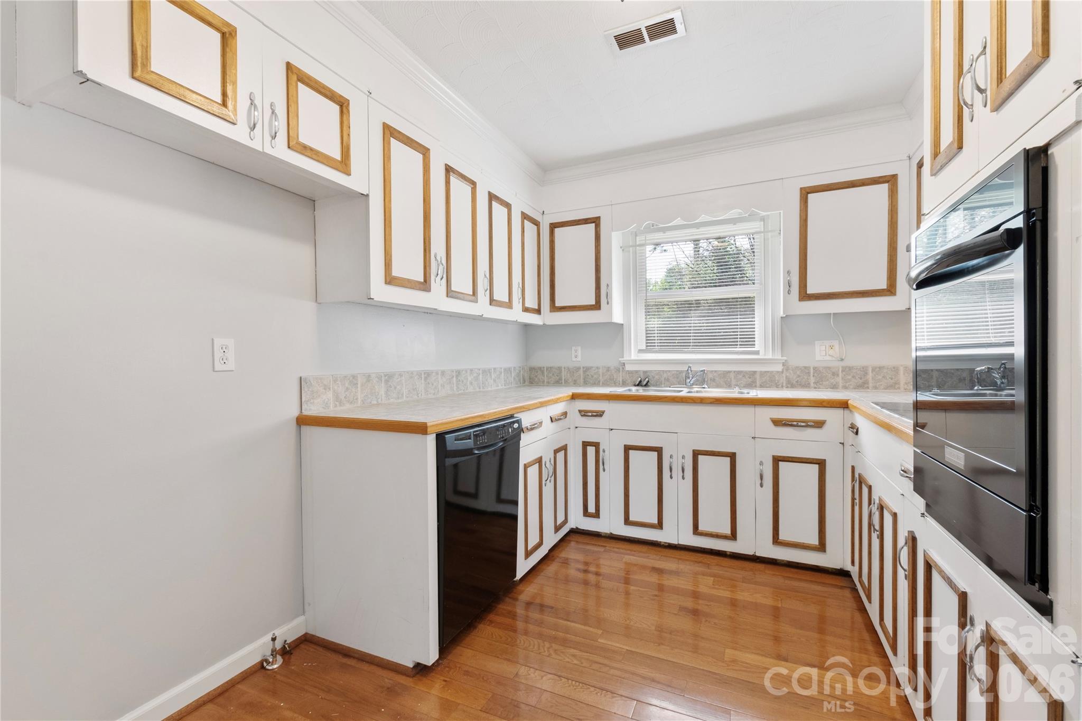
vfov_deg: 77.3
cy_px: 360
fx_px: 451
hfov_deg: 100.4
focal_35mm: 15
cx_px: 541
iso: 800
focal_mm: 10
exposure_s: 1/2.5
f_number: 8
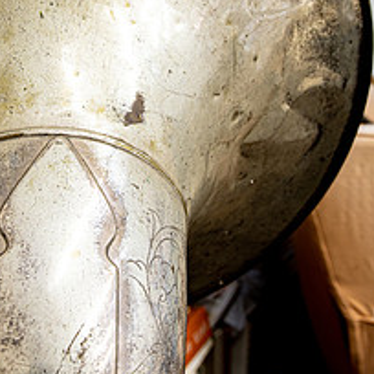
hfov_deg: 28.0
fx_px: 746
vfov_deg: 27.7
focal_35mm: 61
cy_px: 87
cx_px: 125
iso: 64
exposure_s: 1/4
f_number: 5.6
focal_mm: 24
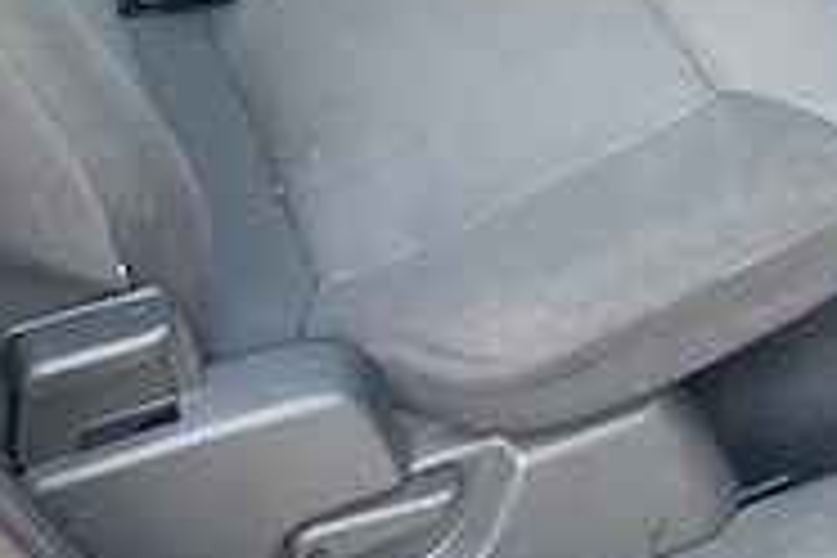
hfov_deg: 22.9
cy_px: -342
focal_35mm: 87
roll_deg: +0.7
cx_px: 734
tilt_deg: -22.7
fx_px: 2023
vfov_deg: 14.4
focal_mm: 4.2
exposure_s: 1/121
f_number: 1.6
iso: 80
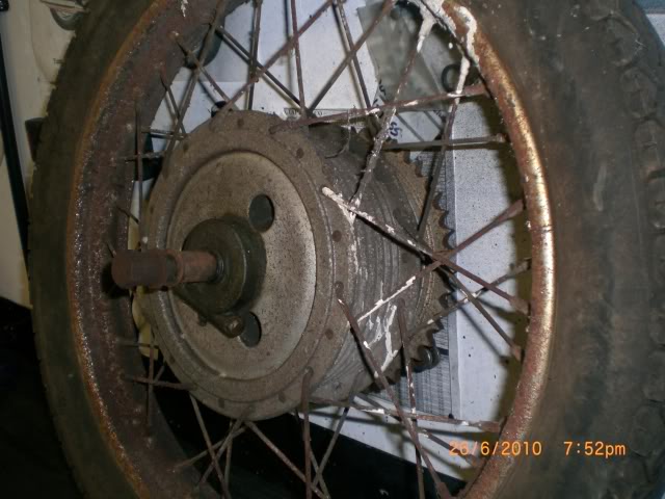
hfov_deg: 49.0
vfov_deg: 37.7
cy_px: 250
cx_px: 332
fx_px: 730
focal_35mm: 38
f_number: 3.1
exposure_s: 1/60
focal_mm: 6.3
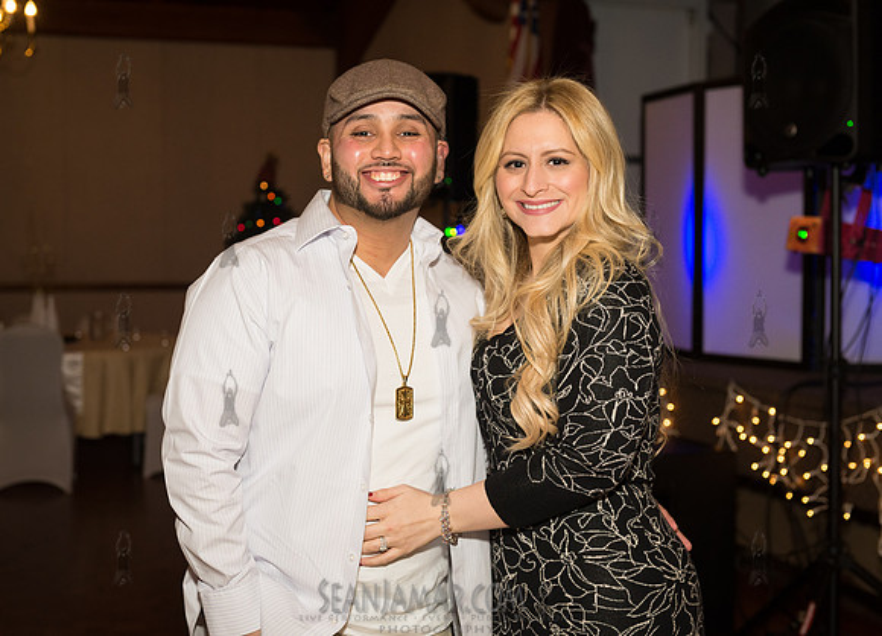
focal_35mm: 58
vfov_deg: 24.6
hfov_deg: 33.7
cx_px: 406
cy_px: 318
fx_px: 1455
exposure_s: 1/320
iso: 1600
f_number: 4
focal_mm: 55
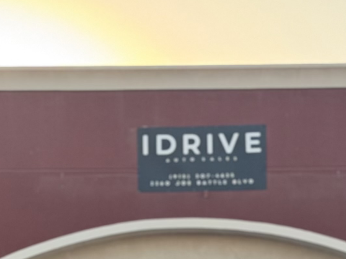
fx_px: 1809
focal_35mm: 181
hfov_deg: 10.9
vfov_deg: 7.9
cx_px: 167
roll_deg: +0.3
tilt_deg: -2.3
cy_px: 470
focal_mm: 6.76
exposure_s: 1/641
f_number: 1.78
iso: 100
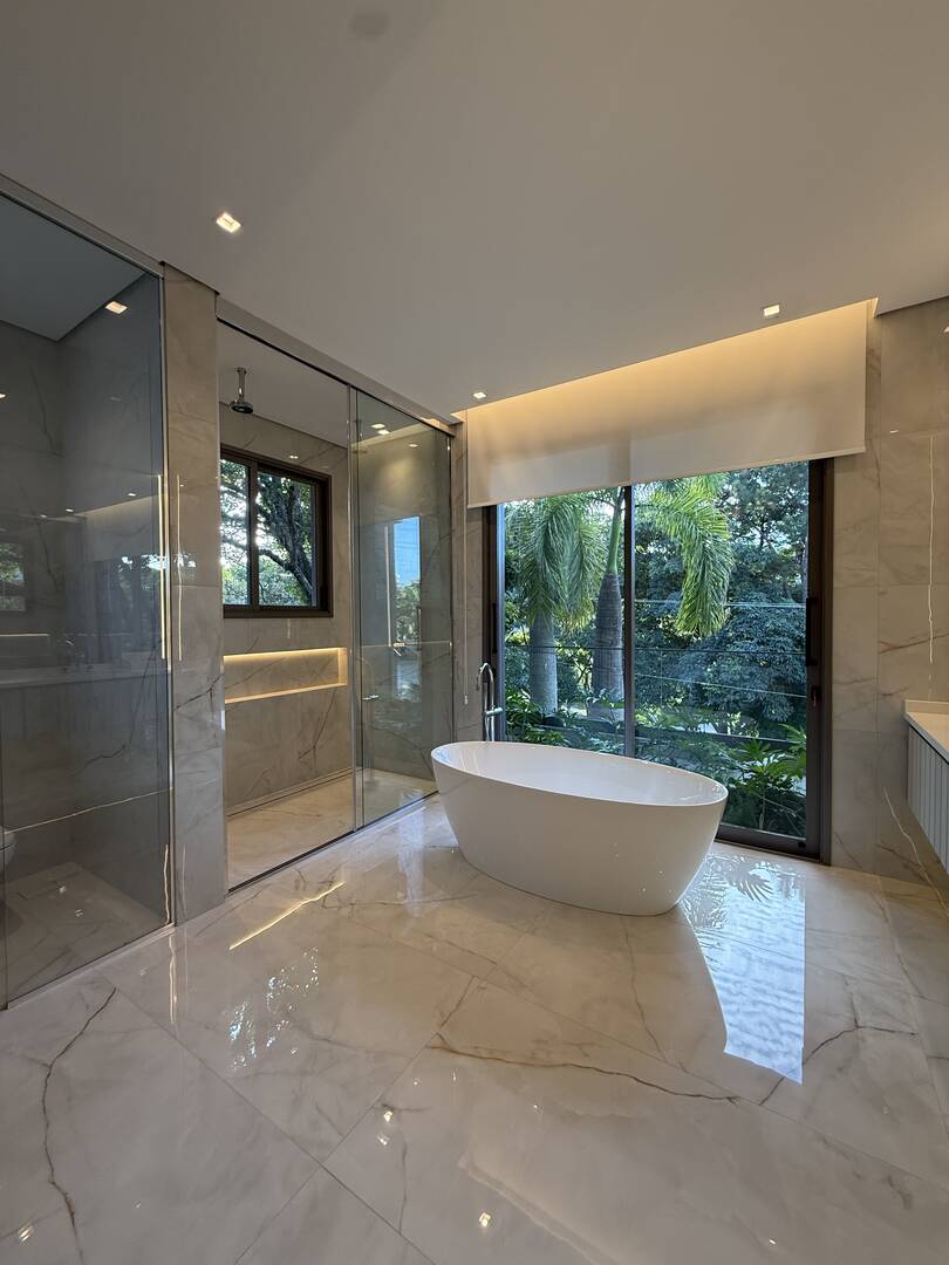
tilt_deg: +0.1
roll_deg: +0.2
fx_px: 512
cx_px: 474
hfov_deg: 85.7
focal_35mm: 14
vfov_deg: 102.1
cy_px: 632
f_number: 2.2
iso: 80
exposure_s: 1/99
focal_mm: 2.22
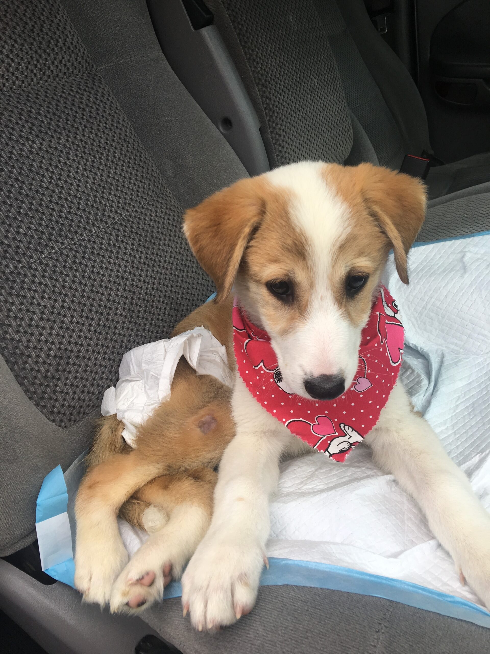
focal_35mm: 29
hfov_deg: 48.2
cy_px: 327
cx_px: 245
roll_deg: +1.6
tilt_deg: -28.7
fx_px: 547
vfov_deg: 61.7
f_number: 2.2
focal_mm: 4.15
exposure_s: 1/549
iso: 25
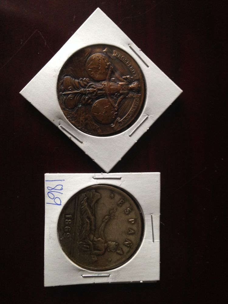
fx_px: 290
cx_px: 114
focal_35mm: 33
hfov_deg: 42.9
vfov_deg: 55.4
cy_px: 152
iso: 250
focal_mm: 4.12
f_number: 2.4
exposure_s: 1/20
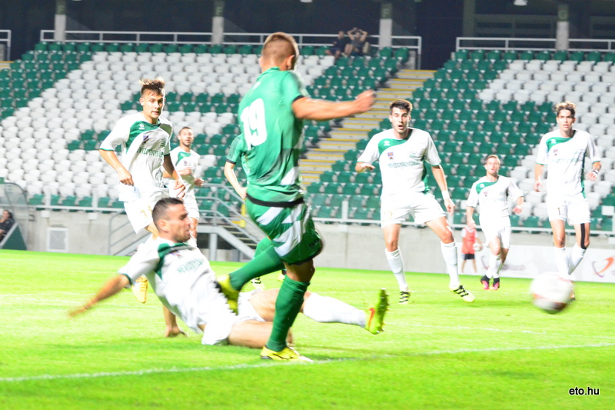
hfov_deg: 16.1
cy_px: 205
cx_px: 308
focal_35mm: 128
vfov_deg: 10.7
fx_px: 2178
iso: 4000
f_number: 4.5
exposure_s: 1/200
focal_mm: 85
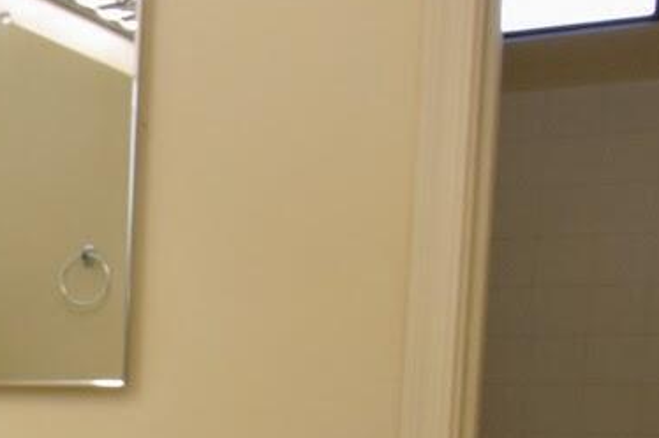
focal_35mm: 77
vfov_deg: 16.7
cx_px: -386
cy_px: 570
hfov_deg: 21.2
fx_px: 1409
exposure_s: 1/50
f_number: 9
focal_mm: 10
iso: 400
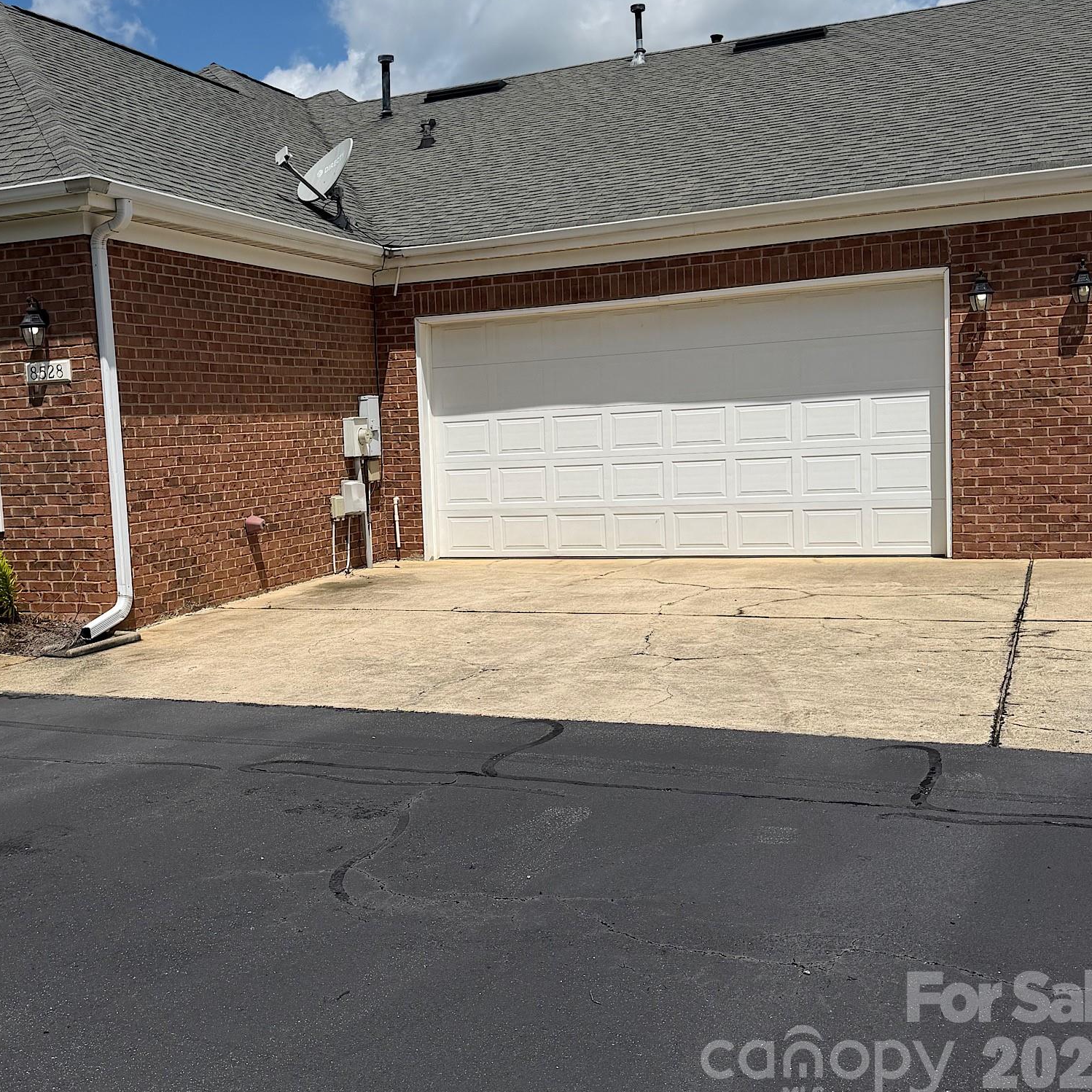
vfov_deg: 55.6
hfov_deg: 54.8
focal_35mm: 29
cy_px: 555
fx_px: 1035
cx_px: 393
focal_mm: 6.76
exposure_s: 1/9091
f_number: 1.78
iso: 80
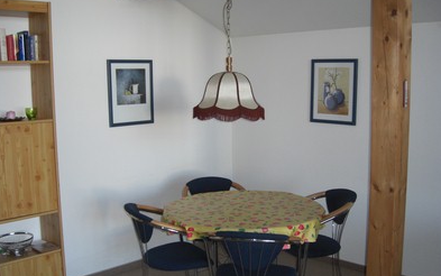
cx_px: 221
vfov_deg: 31.3
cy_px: 153
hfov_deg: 48.2
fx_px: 493
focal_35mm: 41
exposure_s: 1/60
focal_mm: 7.9
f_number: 2.8
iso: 200
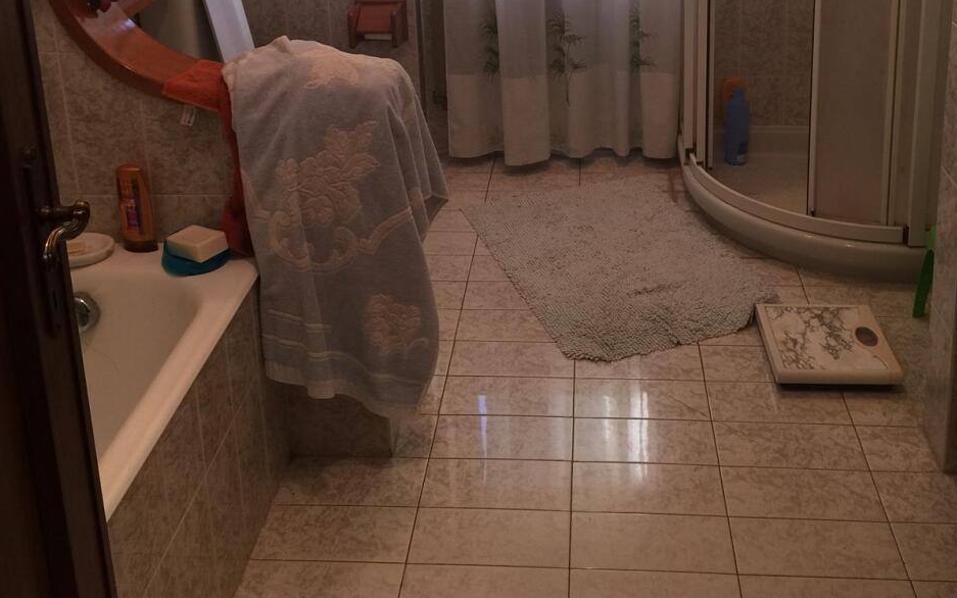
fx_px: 1096
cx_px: 487
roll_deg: +0.9
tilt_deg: -15.2
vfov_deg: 29.0
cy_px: 28
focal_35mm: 42
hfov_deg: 47.2
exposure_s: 1/17
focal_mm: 4.15
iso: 40
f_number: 2.2
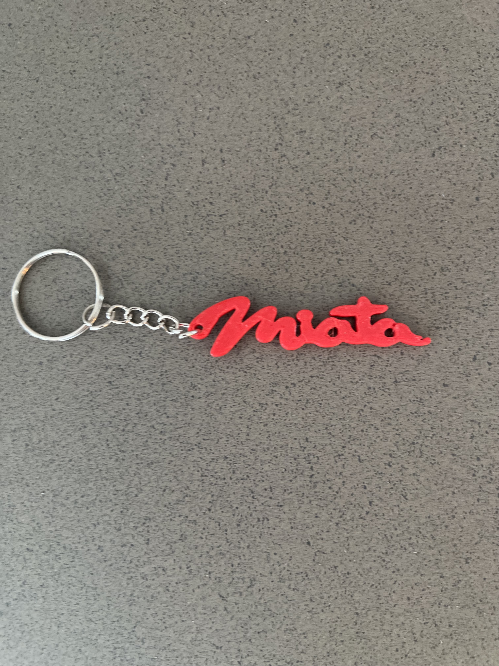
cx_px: 250
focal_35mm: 26
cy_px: 333
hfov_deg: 53.1
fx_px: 500
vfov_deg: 67.3
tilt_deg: -84.6
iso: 400
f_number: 1.5
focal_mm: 5.7
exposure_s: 1/33
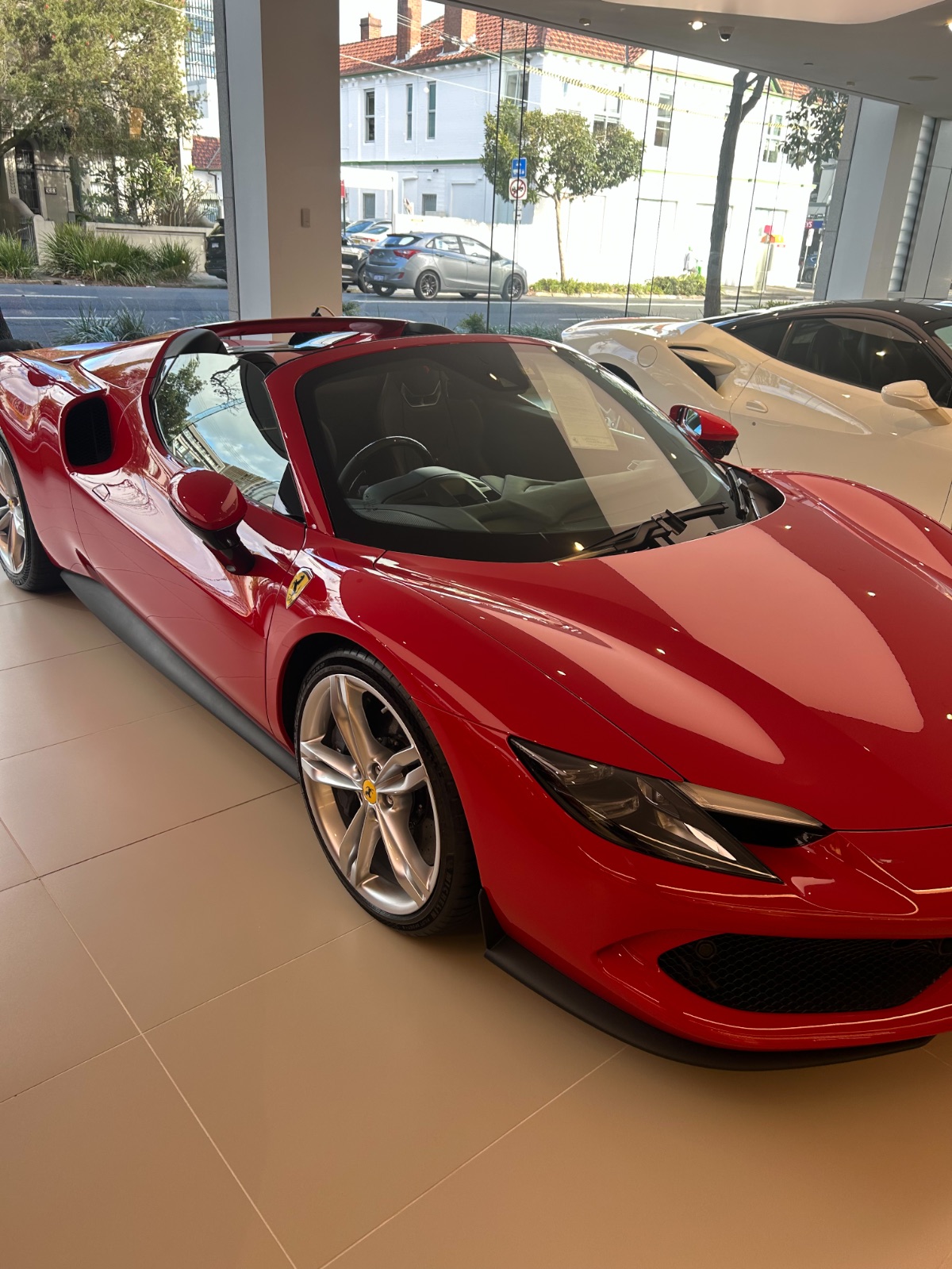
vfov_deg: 67.3
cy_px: 634
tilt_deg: -21.8
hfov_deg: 53.1
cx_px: 476
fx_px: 953
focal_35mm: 26
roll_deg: -3.2
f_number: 1.5
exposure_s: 1/121
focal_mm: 5.7
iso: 40
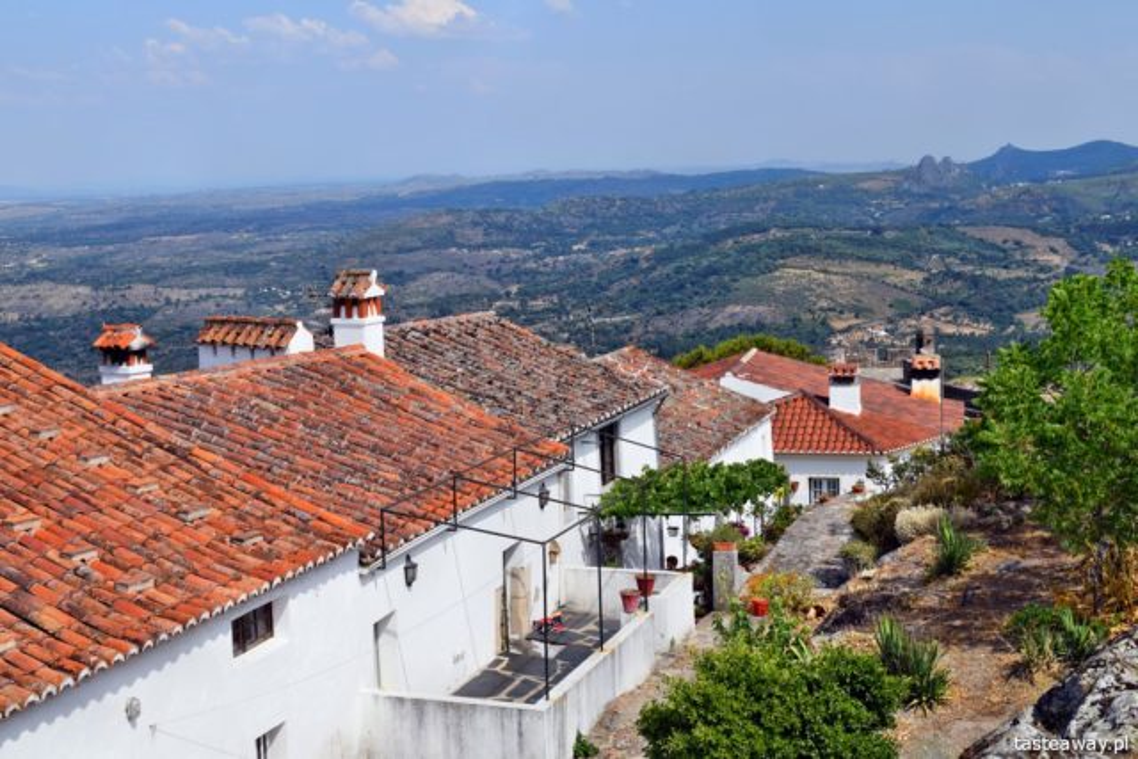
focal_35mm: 52
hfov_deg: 37.8
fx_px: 1660
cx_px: 569
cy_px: 380
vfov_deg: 25.8
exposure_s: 1/500
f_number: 11
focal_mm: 35
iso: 200
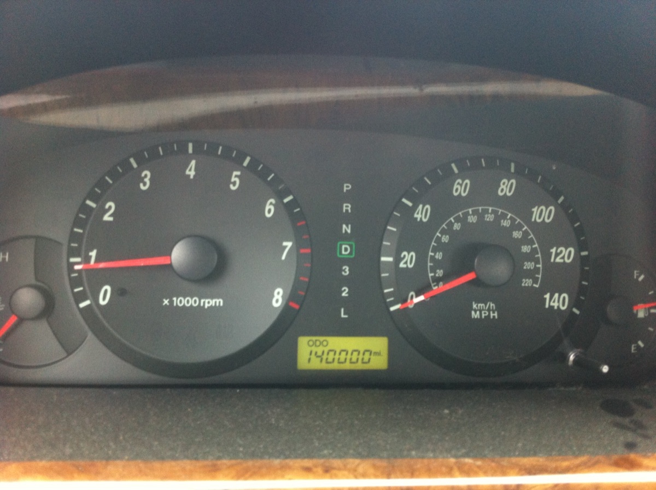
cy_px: 245
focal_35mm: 35
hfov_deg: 52.7
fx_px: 662
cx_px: 328
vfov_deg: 40.6
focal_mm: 3.85
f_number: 2.8
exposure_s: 1/15
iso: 200
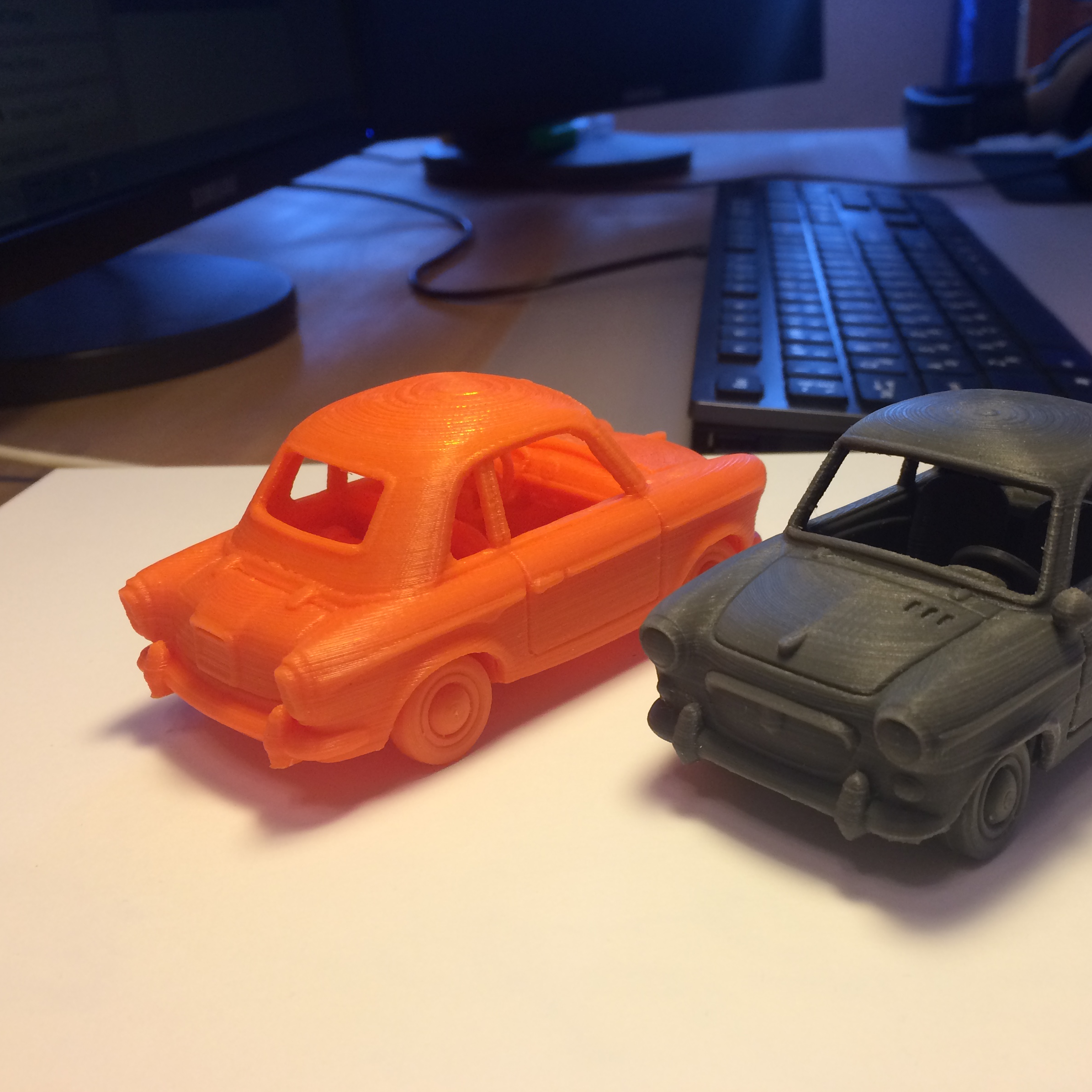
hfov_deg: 46.8
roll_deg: +1.8
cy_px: 552
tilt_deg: -23.3
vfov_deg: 47.2
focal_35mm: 35
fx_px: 1249
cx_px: 682
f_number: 2.2
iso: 50
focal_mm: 4.15
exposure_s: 1/33
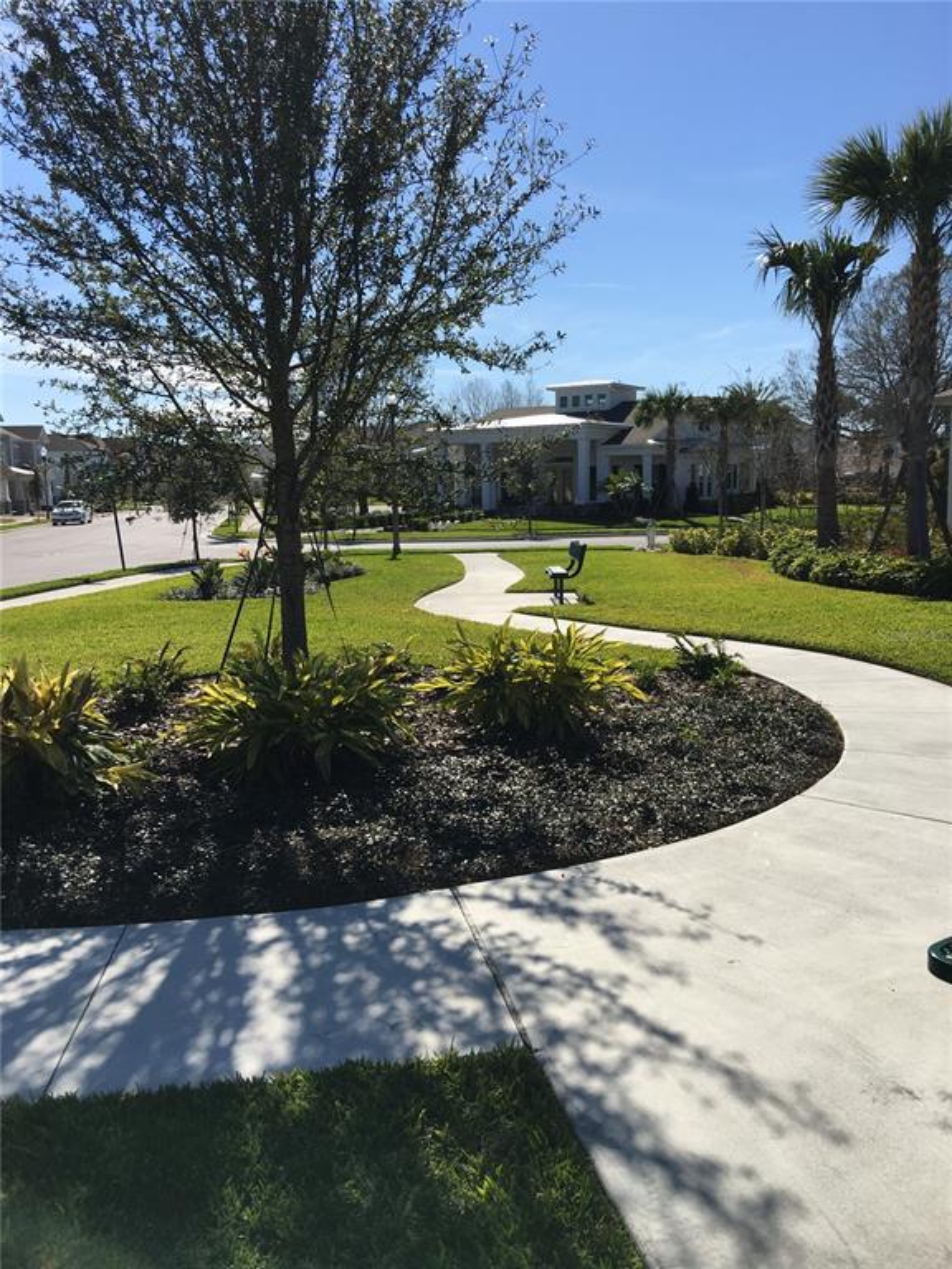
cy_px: 634
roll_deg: +1.1
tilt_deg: -6.8
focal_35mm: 29
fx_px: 1063
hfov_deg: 48.2
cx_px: 476
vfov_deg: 61.7
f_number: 2.2
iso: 25
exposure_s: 1/2024
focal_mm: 4.15
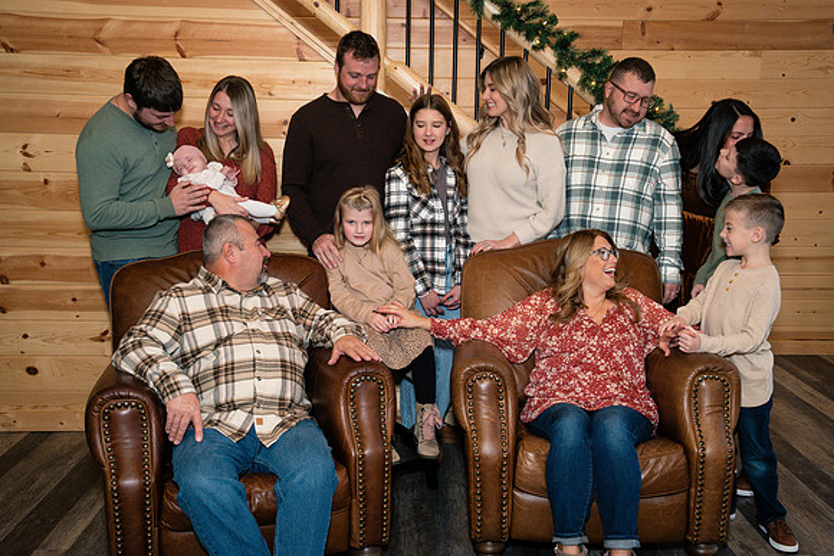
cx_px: 417
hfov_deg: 53.1
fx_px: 834
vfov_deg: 36.9
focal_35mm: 36
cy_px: 278
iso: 1000
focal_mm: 36
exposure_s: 1/160
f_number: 8
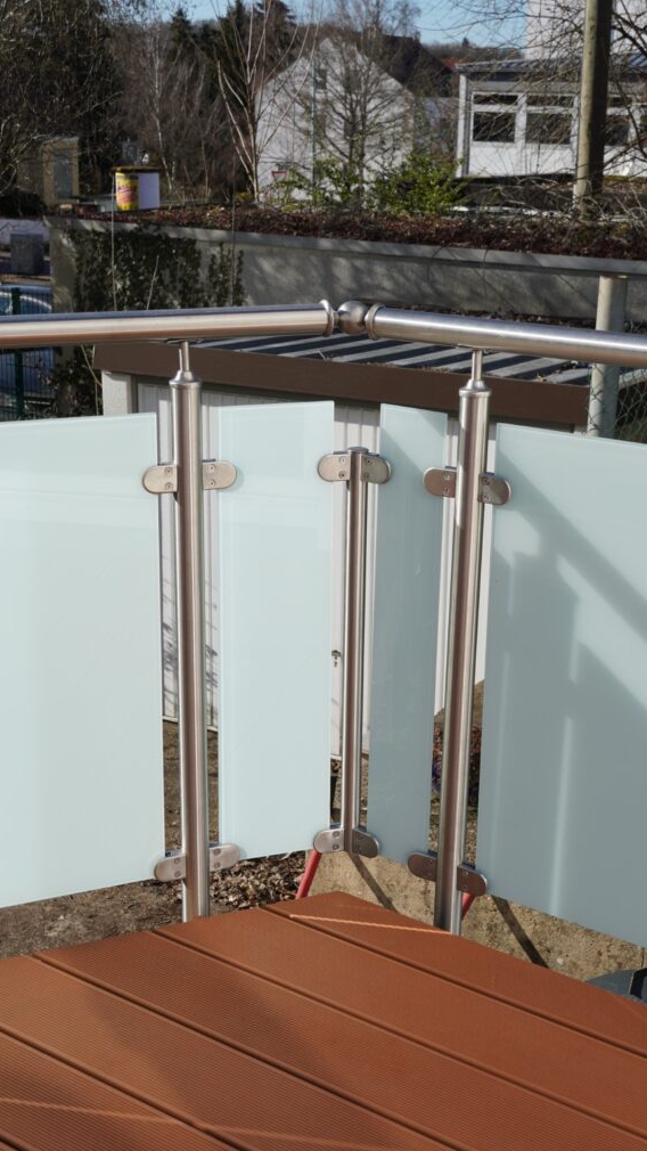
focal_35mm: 51
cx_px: 356
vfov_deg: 40.6
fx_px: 1556
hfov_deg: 23.5
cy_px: 577
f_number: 8
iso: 100
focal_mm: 32
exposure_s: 1/320
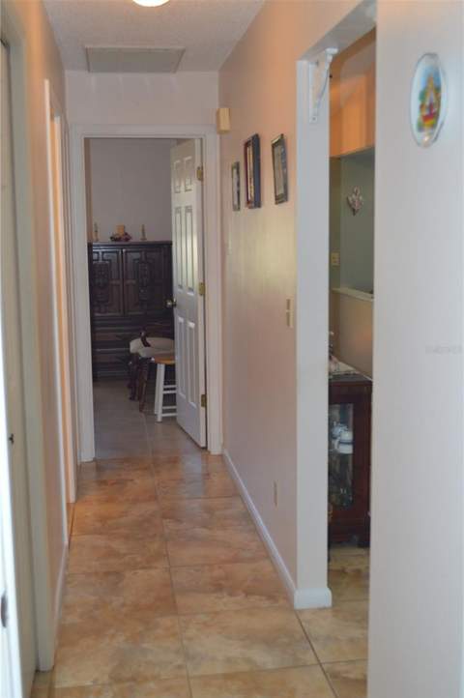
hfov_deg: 31.8
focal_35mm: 42
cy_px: 349
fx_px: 813
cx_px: 232
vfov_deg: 46.4
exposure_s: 1/60
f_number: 4.5
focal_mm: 28
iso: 720
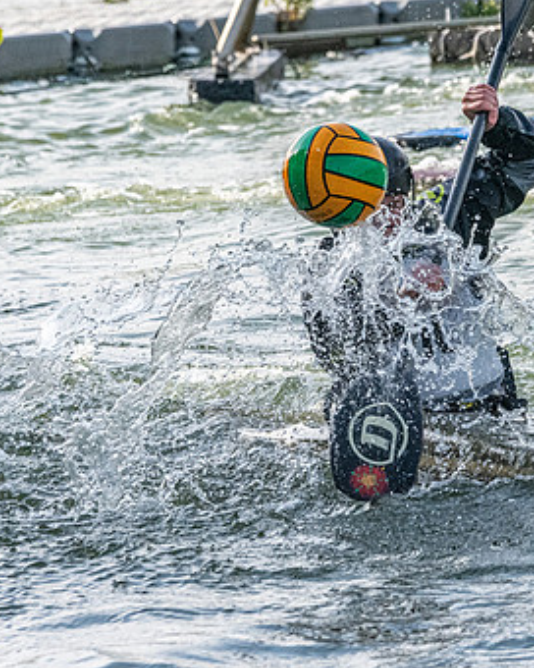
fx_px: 9937
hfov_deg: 3.1
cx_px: 466
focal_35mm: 503
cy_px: 342
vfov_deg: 3.8
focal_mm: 270
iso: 2500
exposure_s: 1/3200
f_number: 10
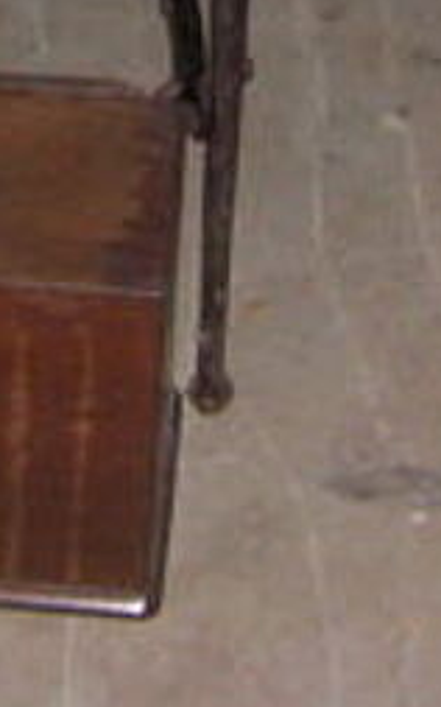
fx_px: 2905
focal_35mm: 151
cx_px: -45
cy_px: -340
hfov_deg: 8.6
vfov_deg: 13.1
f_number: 2.76
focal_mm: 5.54
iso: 140
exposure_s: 1/30
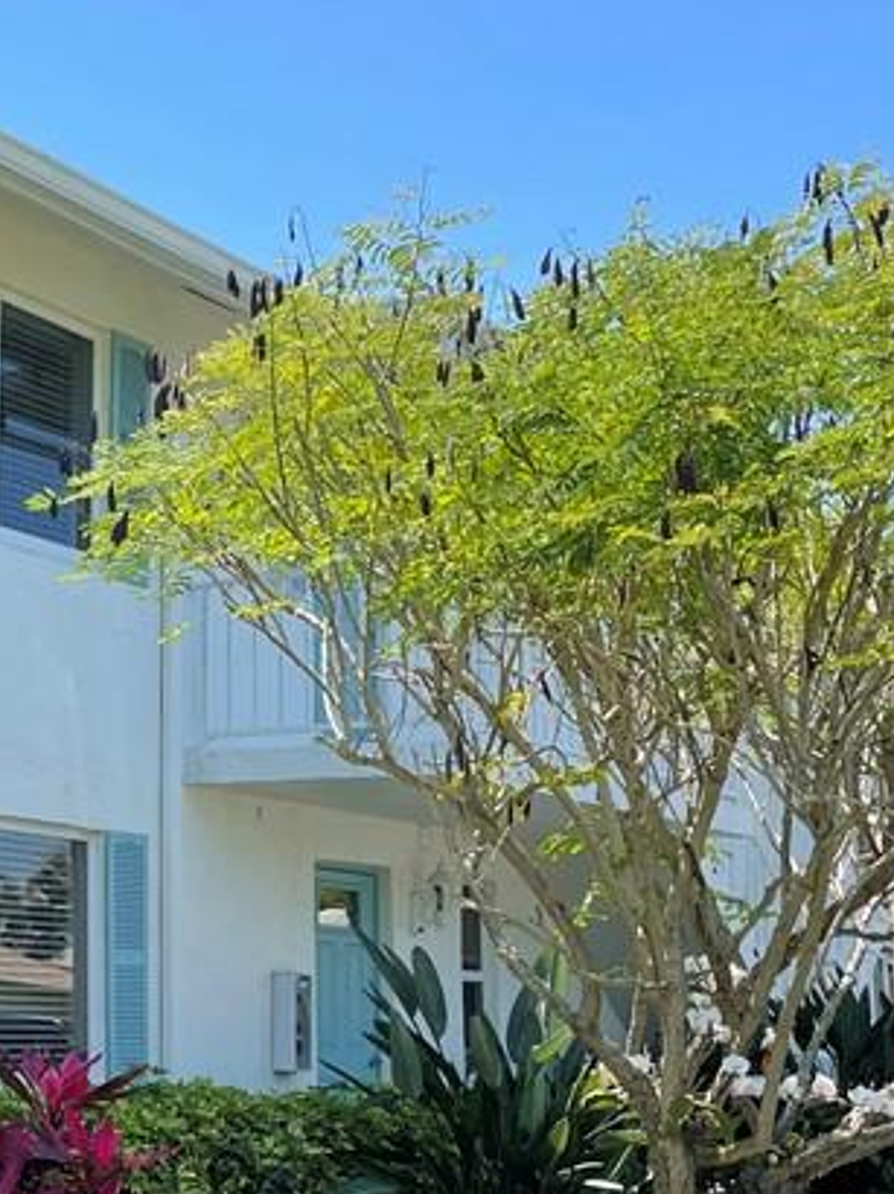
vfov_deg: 29.8
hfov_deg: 21.4
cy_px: 667
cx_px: -99
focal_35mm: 65
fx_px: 2241
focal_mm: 4.2
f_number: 1.6
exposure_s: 1/1642
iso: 32
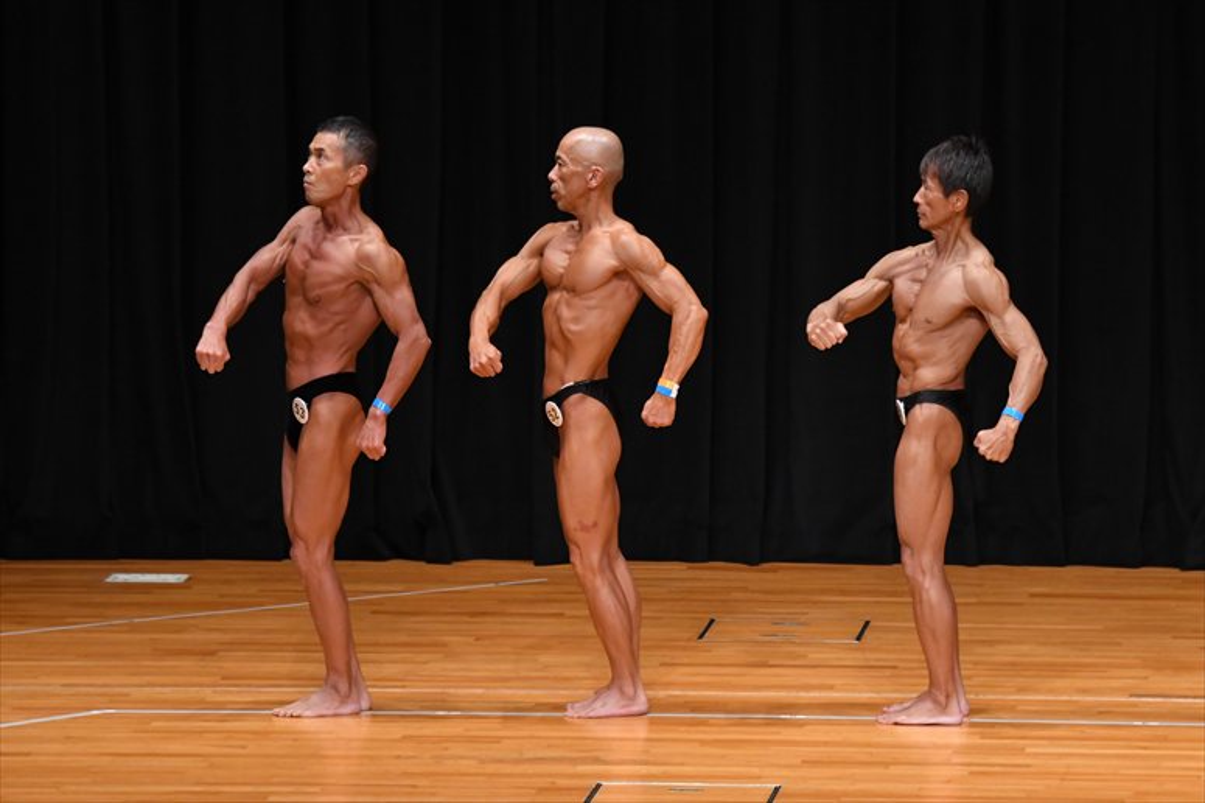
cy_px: 402
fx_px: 8030
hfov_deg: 8.6
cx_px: 602
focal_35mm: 240
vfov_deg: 5.7
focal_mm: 160
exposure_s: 1/400
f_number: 5.6
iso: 3200
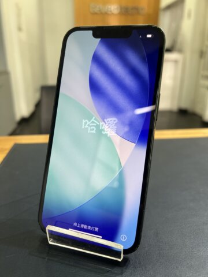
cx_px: 104
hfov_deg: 53.1
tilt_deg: -20.1
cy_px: 138
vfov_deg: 67.3
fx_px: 208
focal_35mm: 26
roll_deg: +0.5
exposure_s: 1/100
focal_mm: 5.7
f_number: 1.5
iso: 100
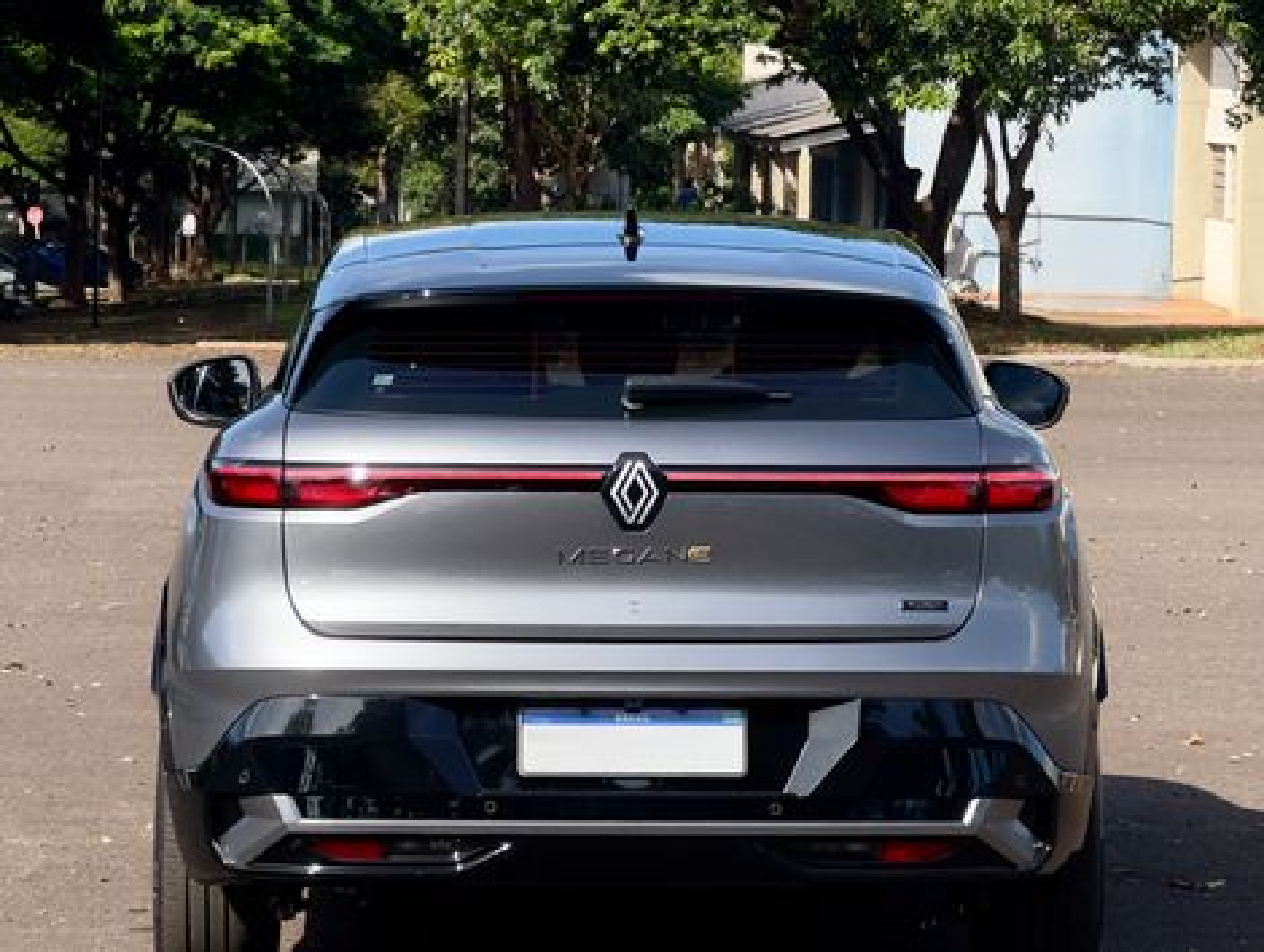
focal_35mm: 77
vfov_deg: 19.2
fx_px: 2816
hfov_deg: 25.3
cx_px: 632
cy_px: 476
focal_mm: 9
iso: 25
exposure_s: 1/442
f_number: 2.8
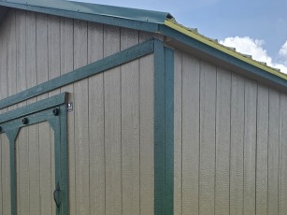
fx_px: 398
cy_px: 214
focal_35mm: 48
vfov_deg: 28.4
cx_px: 158
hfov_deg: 39.6
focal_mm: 6.3
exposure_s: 1/4237
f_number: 1.7
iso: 80
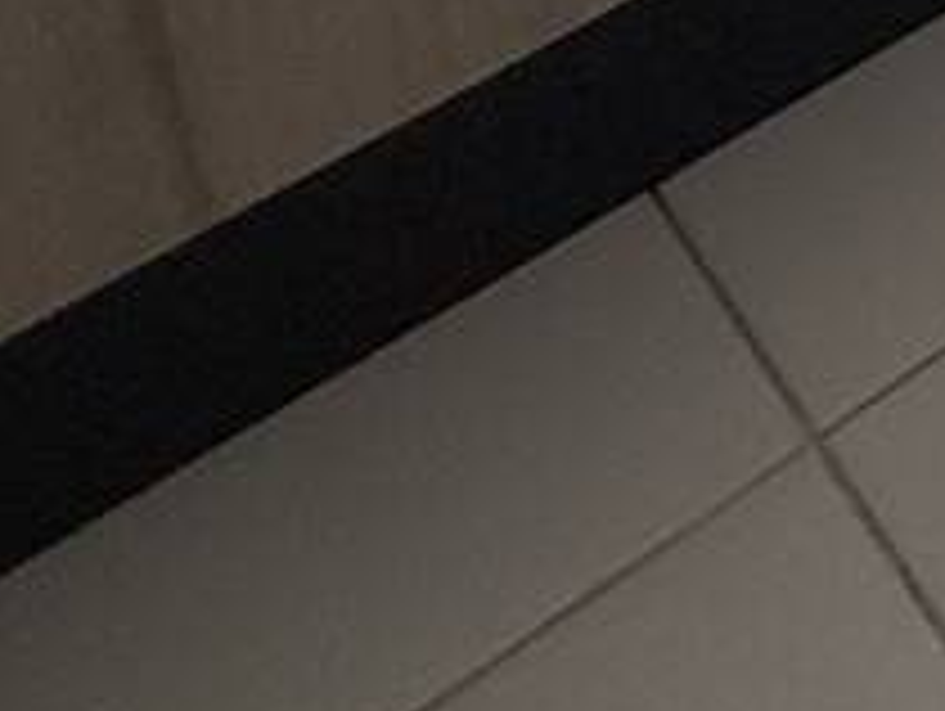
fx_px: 2624
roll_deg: -2.6
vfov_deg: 10.7
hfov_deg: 13.9
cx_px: 2300
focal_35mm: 96
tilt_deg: -15.4
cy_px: -1408
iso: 50
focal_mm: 2.22
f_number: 2.2
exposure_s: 1/117
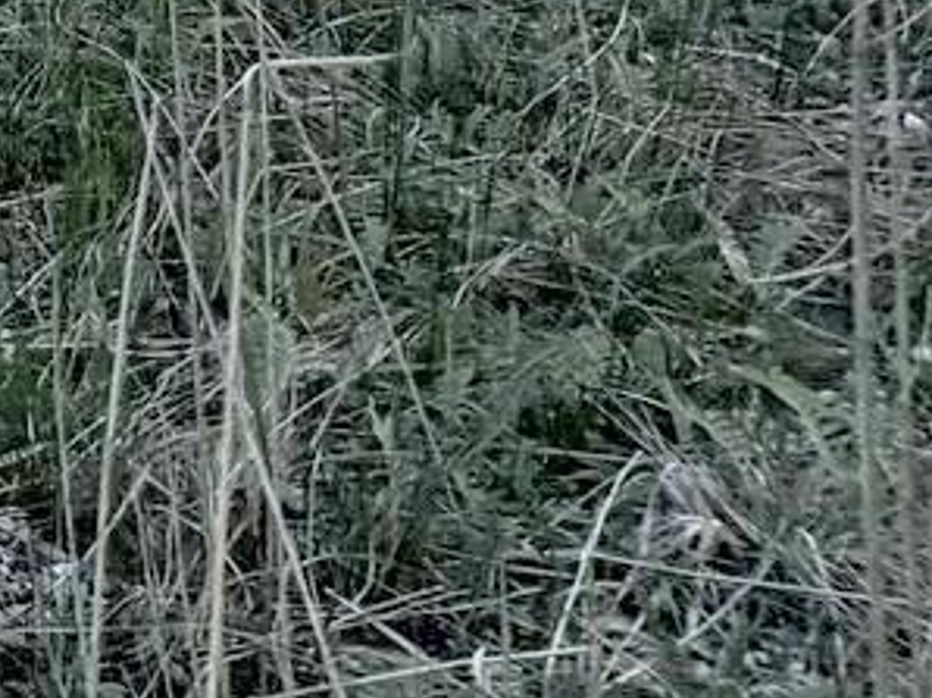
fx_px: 4439
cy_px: -1393
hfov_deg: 8.8
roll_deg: +2.2
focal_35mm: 165
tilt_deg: -6.3
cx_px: -2205
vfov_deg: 7.8
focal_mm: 6.76
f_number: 1.78
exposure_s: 1/4049
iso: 80
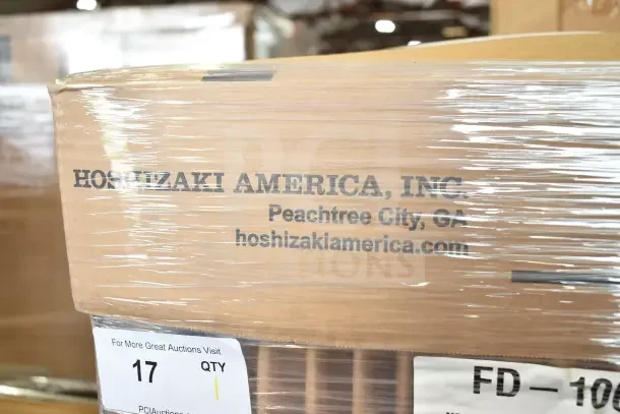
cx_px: 310
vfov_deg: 35.5
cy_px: 207
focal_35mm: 38
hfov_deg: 51.3
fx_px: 646
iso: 200
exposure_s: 1/40
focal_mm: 25
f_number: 4
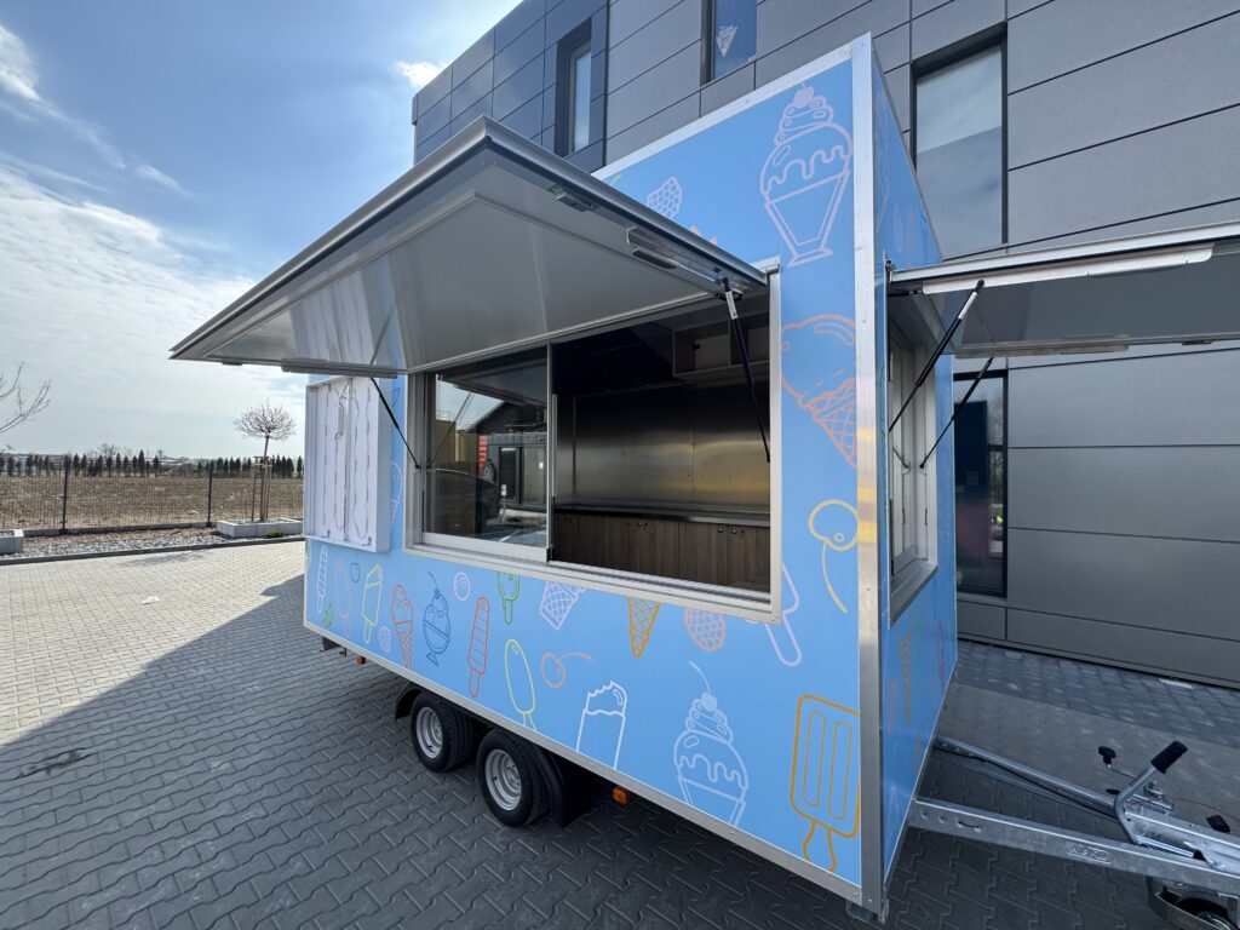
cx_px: 620
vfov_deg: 85.7
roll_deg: -1.3
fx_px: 502
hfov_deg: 102.1
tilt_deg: +2.2
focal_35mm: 14
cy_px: 465
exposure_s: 1/727
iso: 40
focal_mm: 2.22
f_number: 2.2
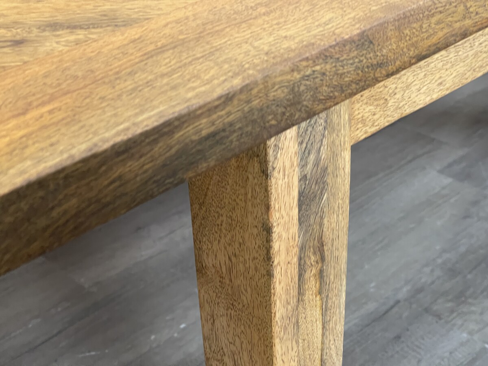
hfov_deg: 30.3
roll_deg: +2.4
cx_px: 244
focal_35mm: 64
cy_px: 183
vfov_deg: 22.9
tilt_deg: -30.8
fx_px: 902
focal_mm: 7.5
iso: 320
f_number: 2.2
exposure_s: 1/50
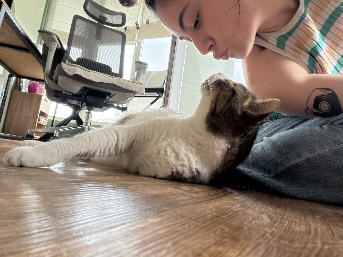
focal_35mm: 23
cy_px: 128
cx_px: 172
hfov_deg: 73.9
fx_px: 228
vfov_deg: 58.9
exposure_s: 1/60
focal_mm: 2.71
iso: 160
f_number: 1.9
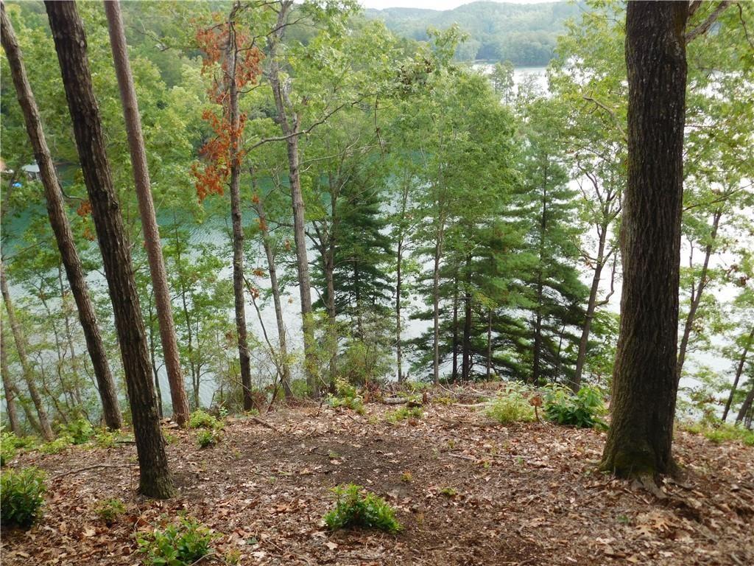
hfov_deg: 60.0
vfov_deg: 46.8
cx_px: 377
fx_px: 653
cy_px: 283
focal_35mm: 30
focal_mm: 5.3
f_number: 3.2
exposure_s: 1/250
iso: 125
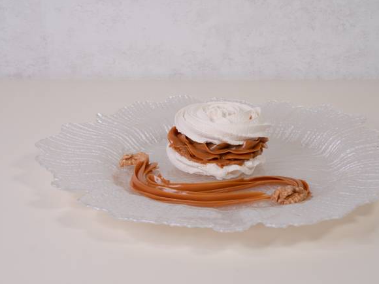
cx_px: 208
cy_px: 135
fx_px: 876
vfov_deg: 18.4
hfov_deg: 24.4
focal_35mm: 80
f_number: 14
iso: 320
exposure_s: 1/8
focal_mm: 70
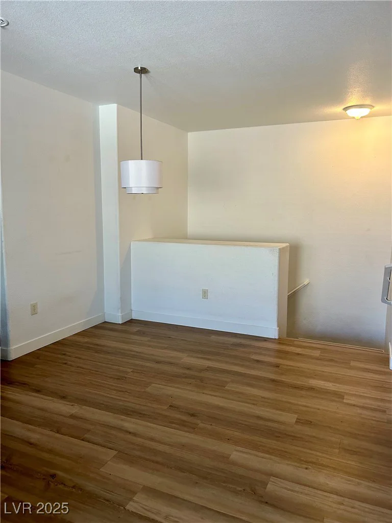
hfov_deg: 53.1
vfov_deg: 67.3
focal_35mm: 26
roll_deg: -0.6
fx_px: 393
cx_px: 196
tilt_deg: -6.4
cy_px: 262
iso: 125
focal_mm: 5.7
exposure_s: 1/120
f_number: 1.5
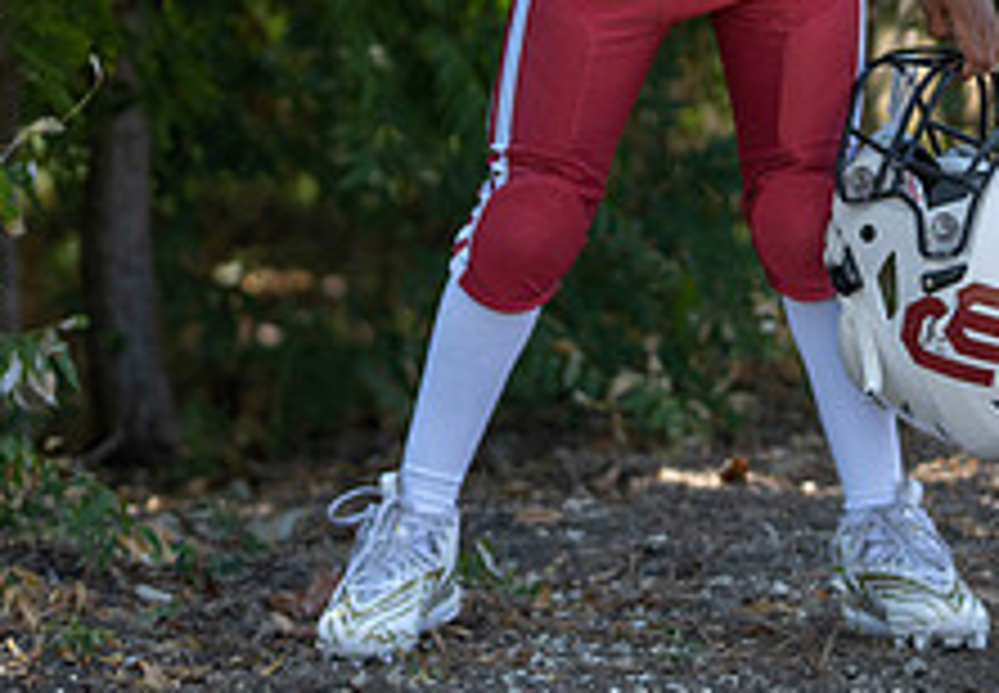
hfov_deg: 9.9
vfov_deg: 6.9
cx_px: 689
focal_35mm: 204
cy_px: -71
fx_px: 5732
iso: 80
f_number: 2.8
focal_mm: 70
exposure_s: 1/320
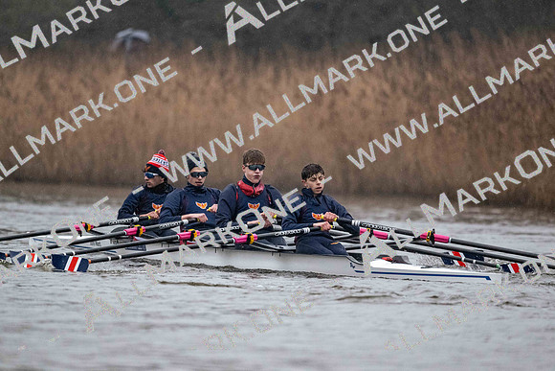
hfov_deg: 5.2
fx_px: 6168
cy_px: 186
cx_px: 278
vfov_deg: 3.4
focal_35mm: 400
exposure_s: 1/1600
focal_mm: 400
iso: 6400
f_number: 4.5
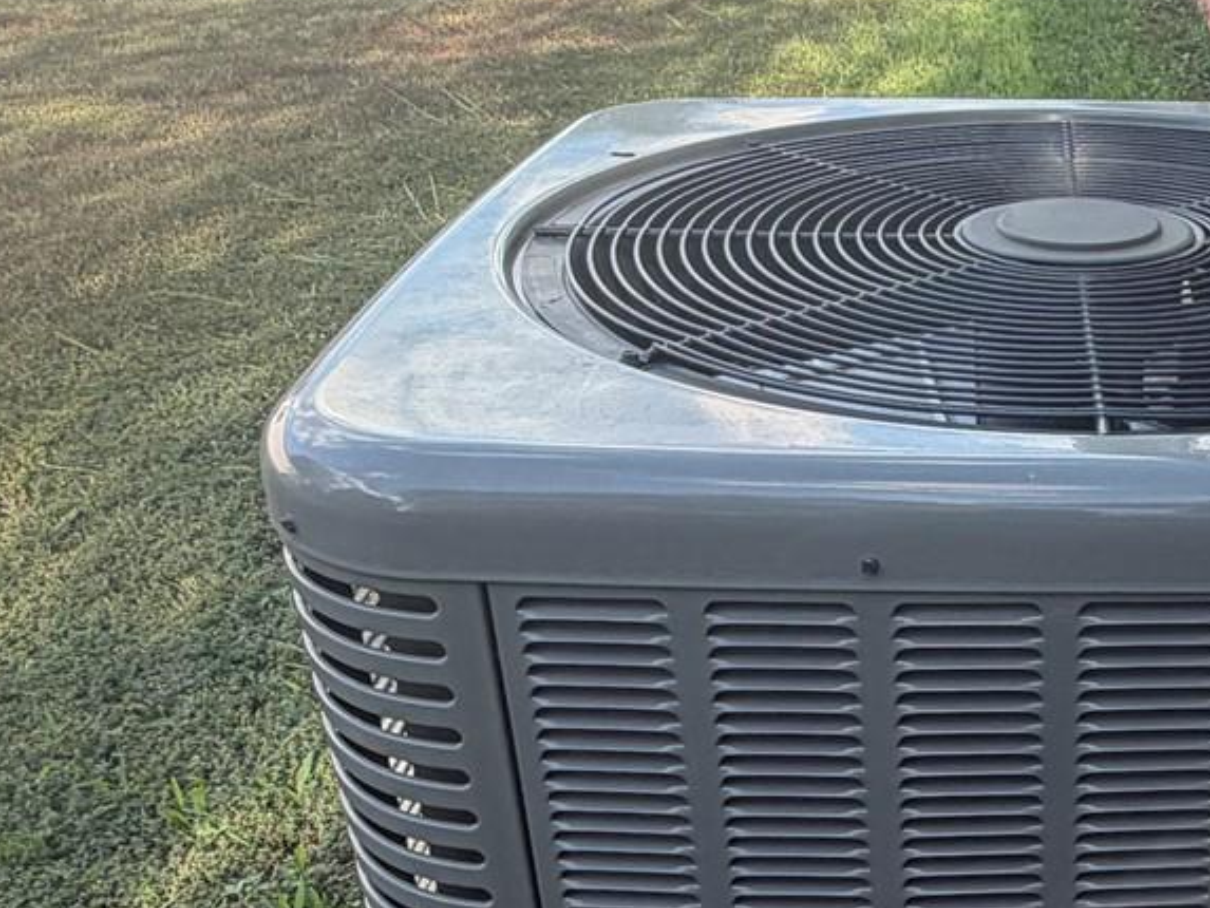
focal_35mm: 50
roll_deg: -1.2
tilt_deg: -29.3
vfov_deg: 28.9
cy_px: 610
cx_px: 1157
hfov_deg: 35.2
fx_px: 1748
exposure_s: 1/253
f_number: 2.2
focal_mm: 2.22
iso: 40
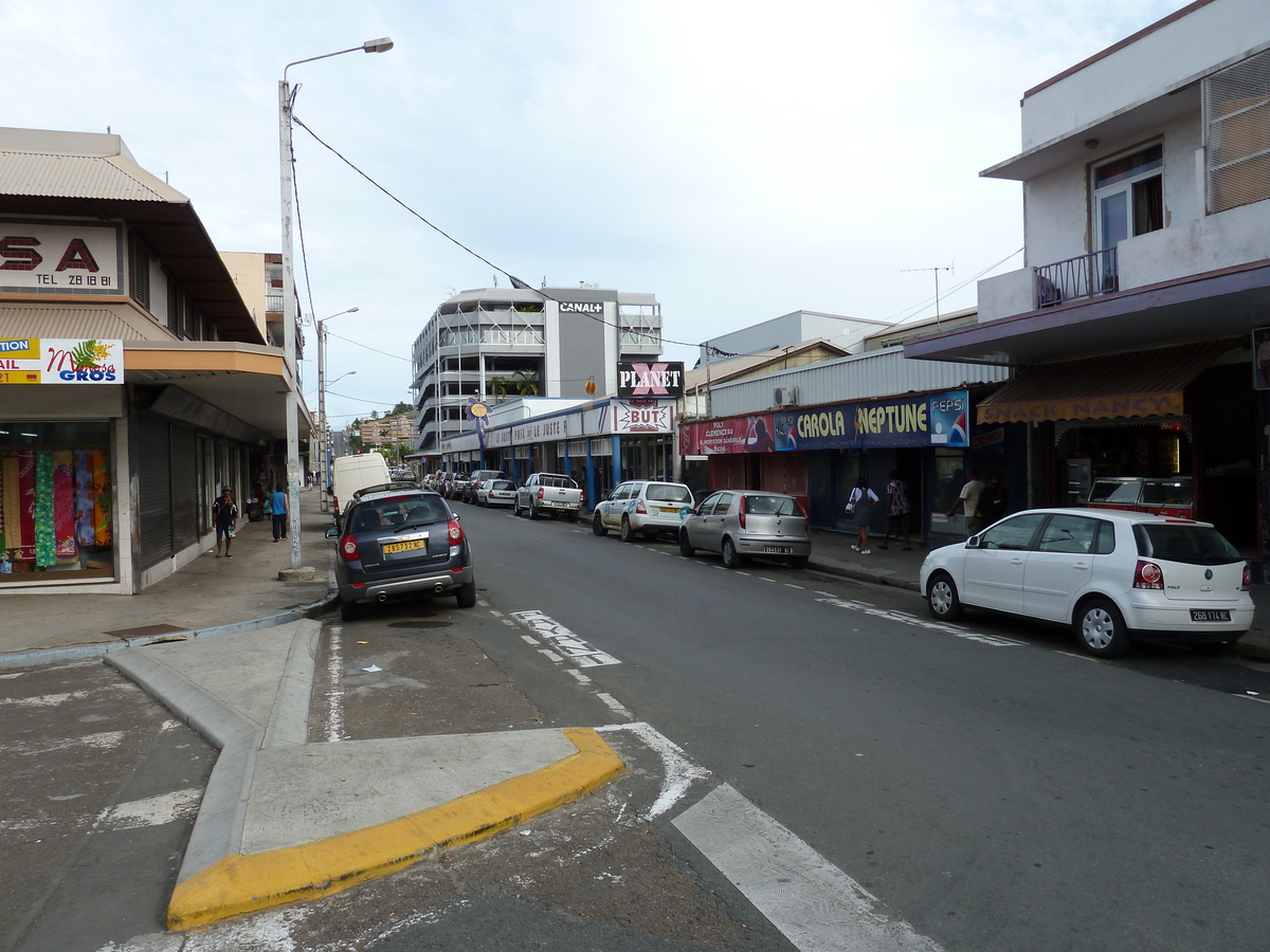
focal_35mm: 25
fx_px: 917
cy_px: 476
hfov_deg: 69.4
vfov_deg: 54.9
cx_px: 635
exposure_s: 1/320
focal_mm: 4.1
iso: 80
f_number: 4
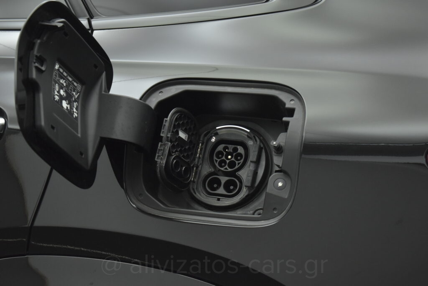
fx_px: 981
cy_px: 143
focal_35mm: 82
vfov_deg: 16.6
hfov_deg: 24.6
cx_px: 214
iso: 1600
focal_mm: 55
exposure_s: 1/60
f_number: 5.6
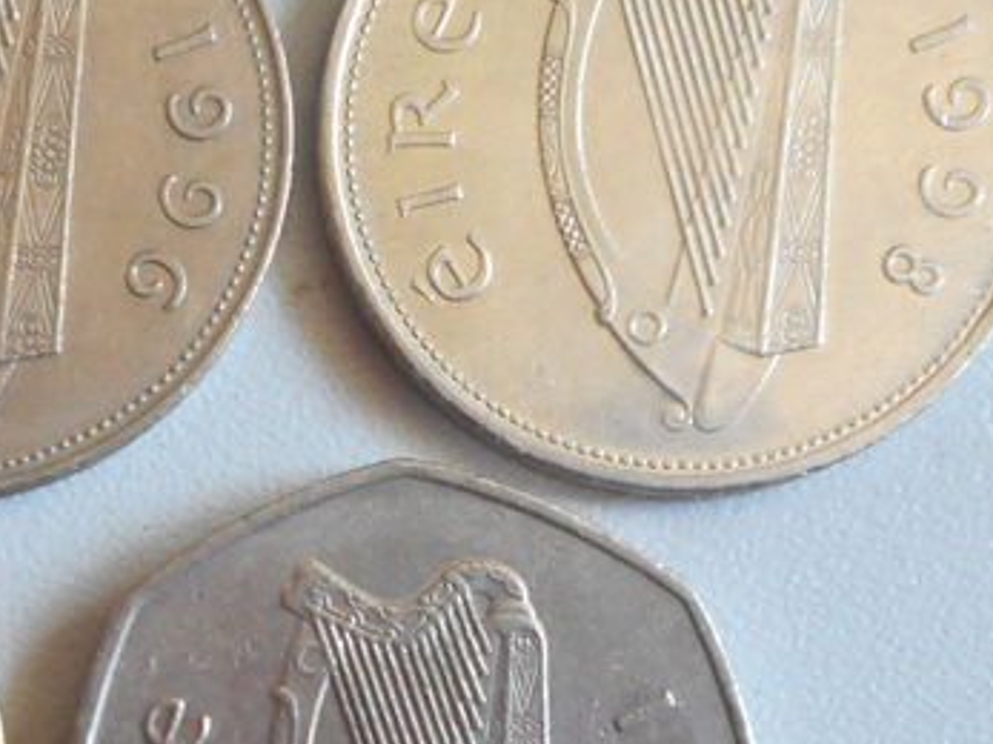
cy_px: 787
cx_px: -6
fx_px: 2065
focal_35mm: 72
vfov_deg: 19.7
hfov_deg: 25.7
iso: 400
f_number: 3.7
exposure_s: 1/30
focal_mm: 4.5
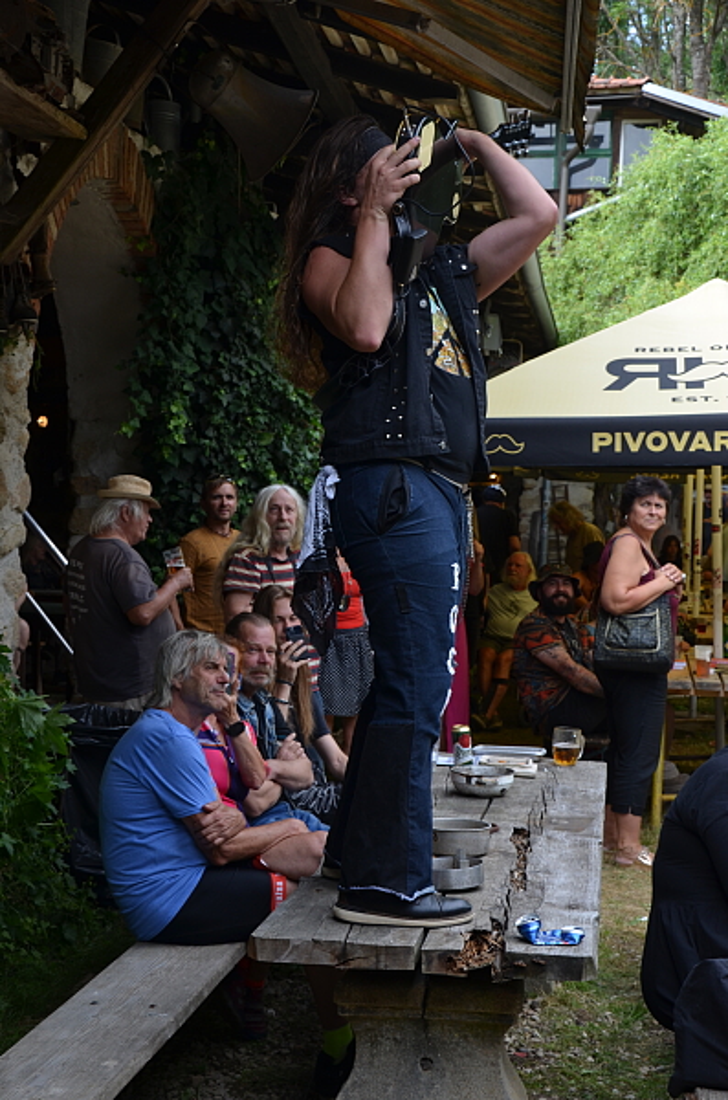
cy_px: 550
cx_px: 364
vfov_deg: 37.9
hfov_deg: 25.6
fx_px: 1601
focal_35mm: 52
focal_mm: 35
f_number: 6.3
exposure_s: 1/160
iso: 200
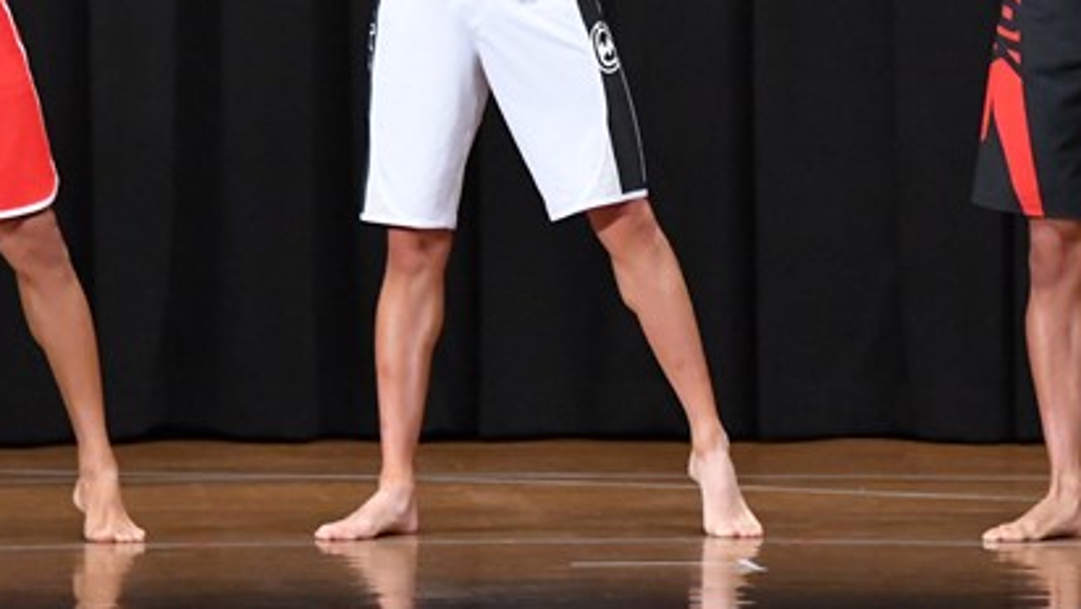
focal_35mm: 398
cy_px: 47
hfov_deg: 5.4
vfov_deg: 3.1
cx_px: 778
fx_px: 11411
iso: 8000
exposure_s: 1/400
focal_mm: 135
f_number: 5.6
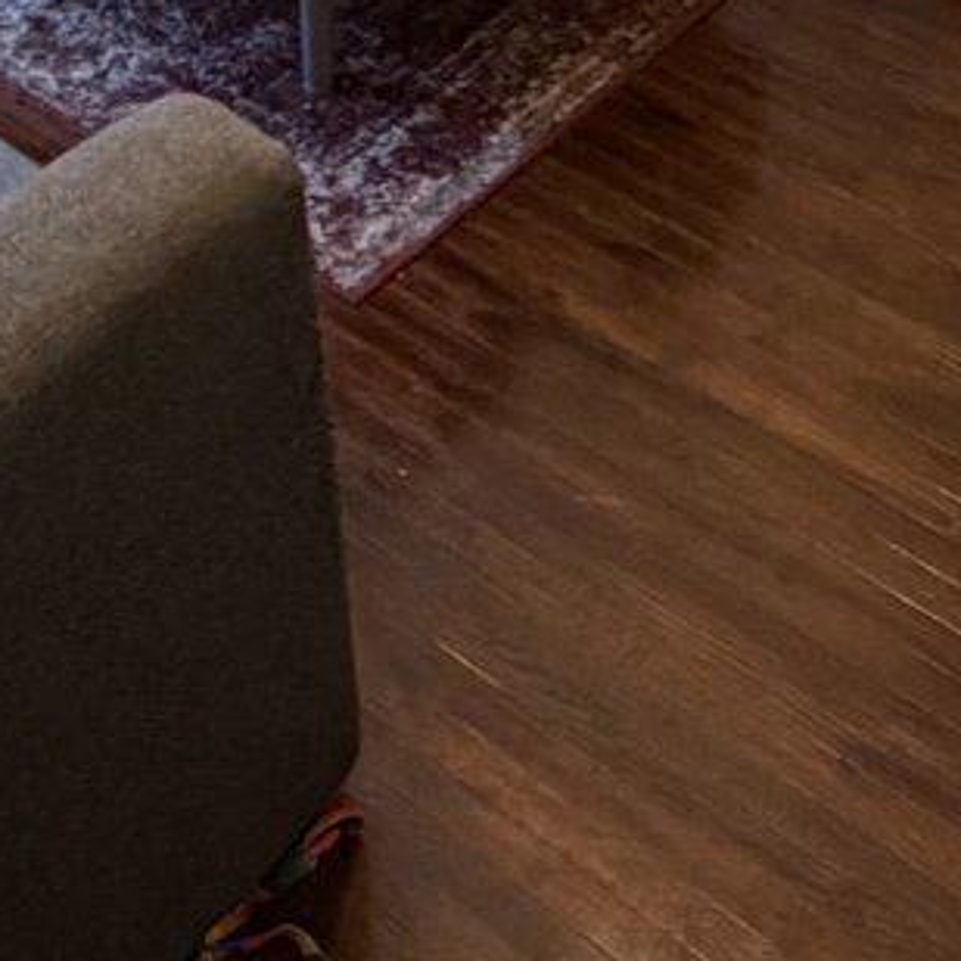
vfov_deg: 17.5
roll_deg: +1.2
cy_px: -731
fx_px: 2576
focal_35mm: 82
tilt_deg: -21.3
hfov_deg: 21.1
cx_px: 613
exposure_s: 1/60
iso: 200
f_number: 2.2
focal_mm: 2.22
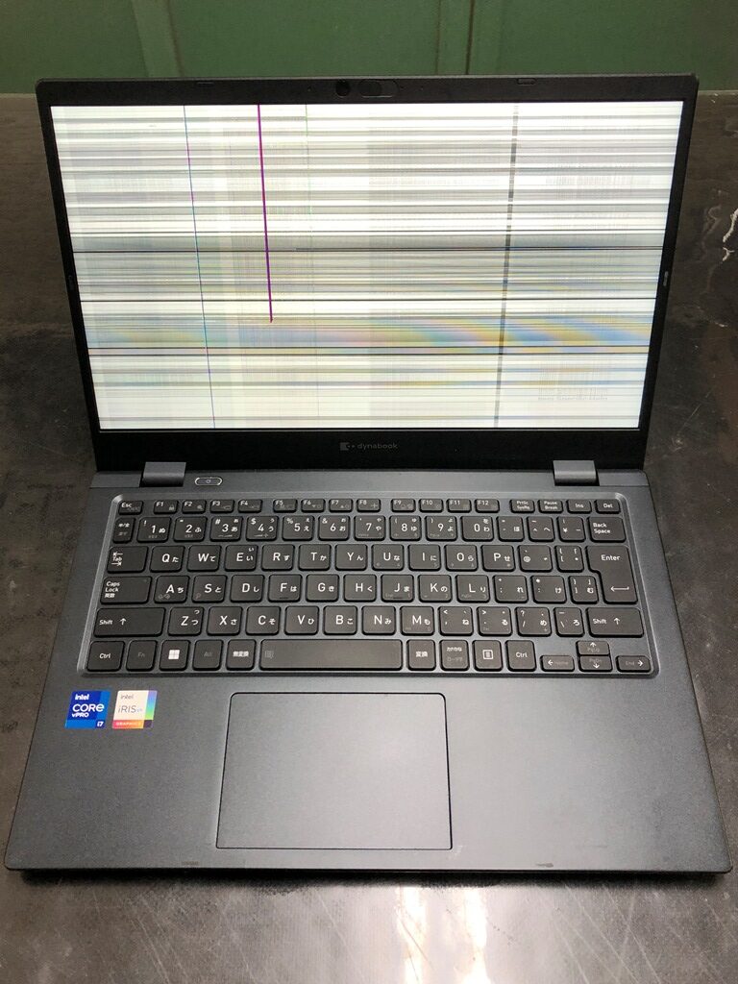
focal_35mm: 28
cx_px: 369
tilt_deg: -52.8
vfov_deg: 63.4
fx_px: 796
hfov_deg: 49.7
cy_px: 492
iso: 32
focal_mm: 3.99
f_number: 1.8
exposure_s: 1/33
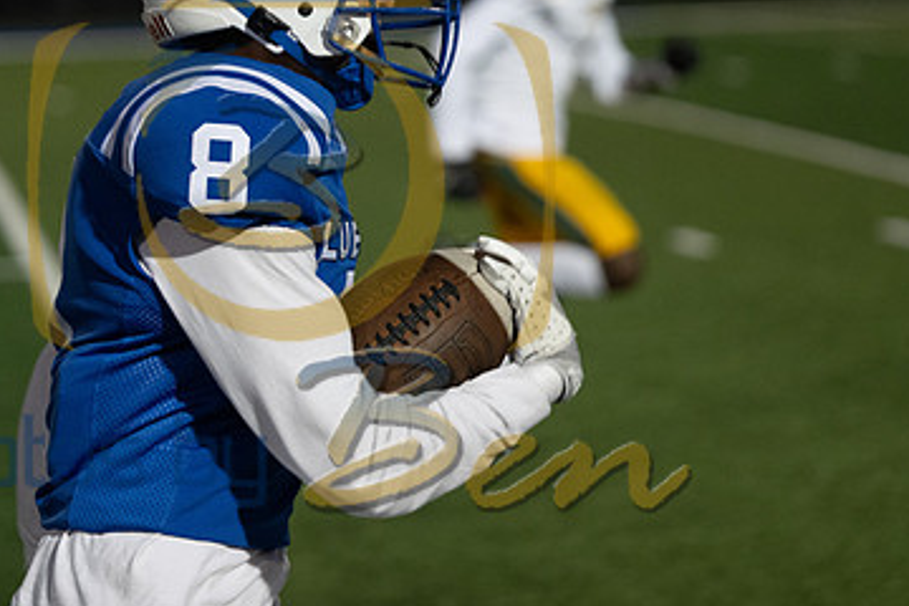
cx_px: 240
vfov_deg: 8.1
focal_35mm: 169
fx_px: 4267
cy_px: 246
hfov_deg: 12.1
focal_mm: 105
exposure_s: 1/1250
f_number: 2.8
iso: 2500
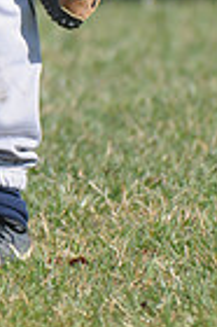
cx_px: -216
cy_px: -308
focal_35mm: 1246
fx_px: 11293
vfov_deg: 1.7
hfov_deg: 1.1
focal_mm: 200
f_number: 4
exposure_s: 1/2000
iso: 400
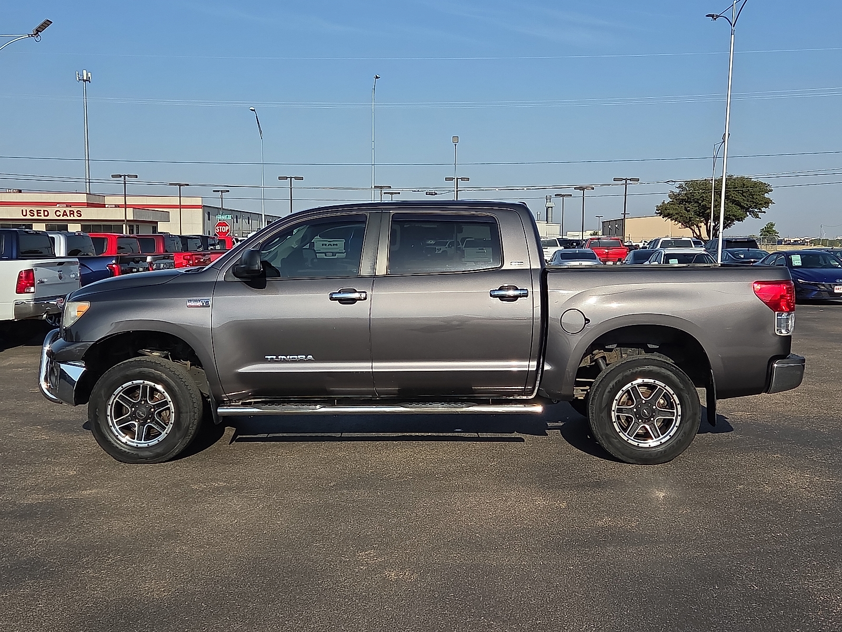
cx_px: 421
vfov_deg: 36.8
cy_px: 316
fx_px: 949
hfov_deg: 47.9
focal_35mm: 39
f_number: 1.8
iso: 25
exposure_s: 1/2500
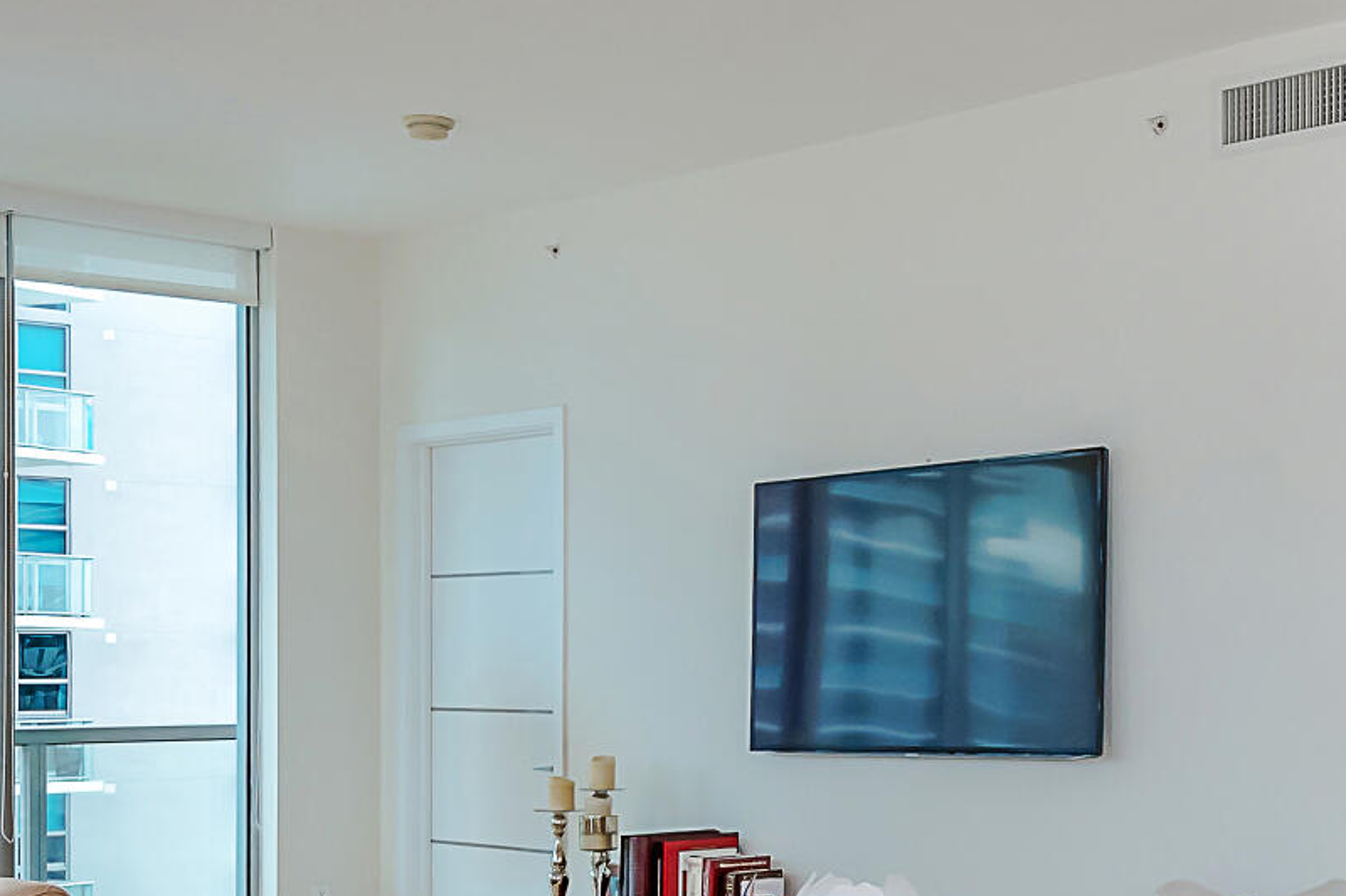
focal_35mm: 60
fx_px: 2243
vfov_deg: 22.4
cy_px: 689
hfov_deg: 32.5
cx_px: 1078
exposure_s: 1/100
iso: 400
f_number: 8
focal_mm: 16
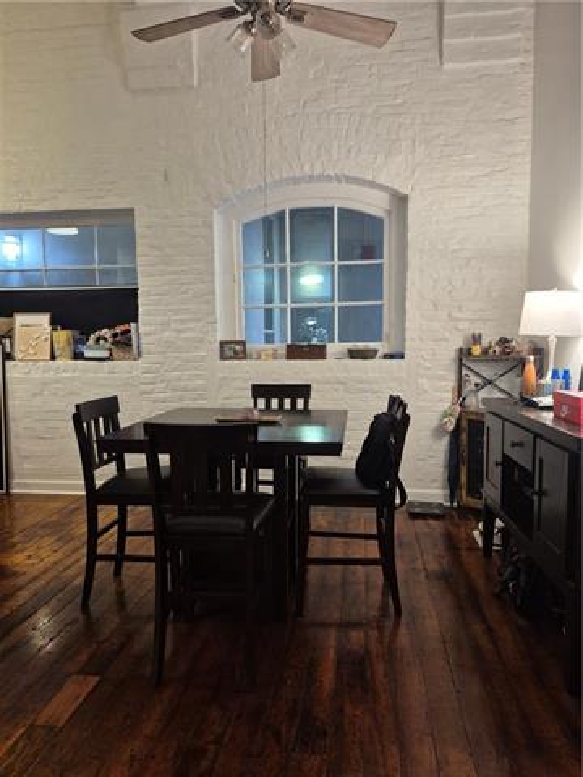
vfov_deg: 73.9
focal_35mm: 23
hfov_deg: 58.9
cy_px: 388
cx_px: 292
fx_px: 516
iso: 640
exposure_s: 1/60
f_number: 1.8
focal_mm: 5.4
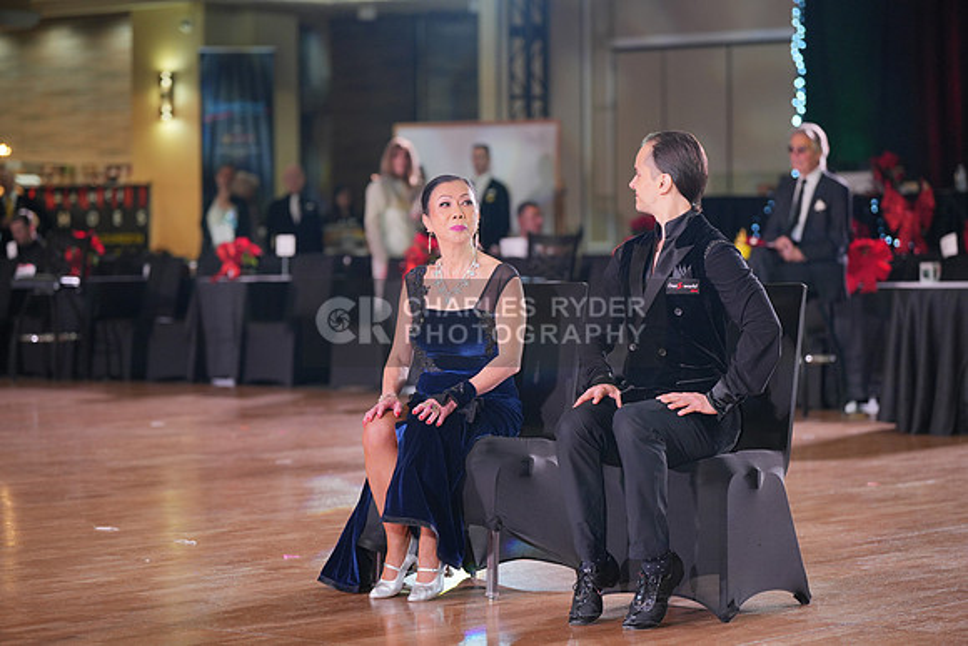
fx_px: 2905
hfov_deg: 18.9
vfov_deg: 12.7
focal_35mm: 108
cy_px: 323
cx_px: 484
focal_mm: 108
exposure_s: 1/400
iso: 1000
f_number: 2.8
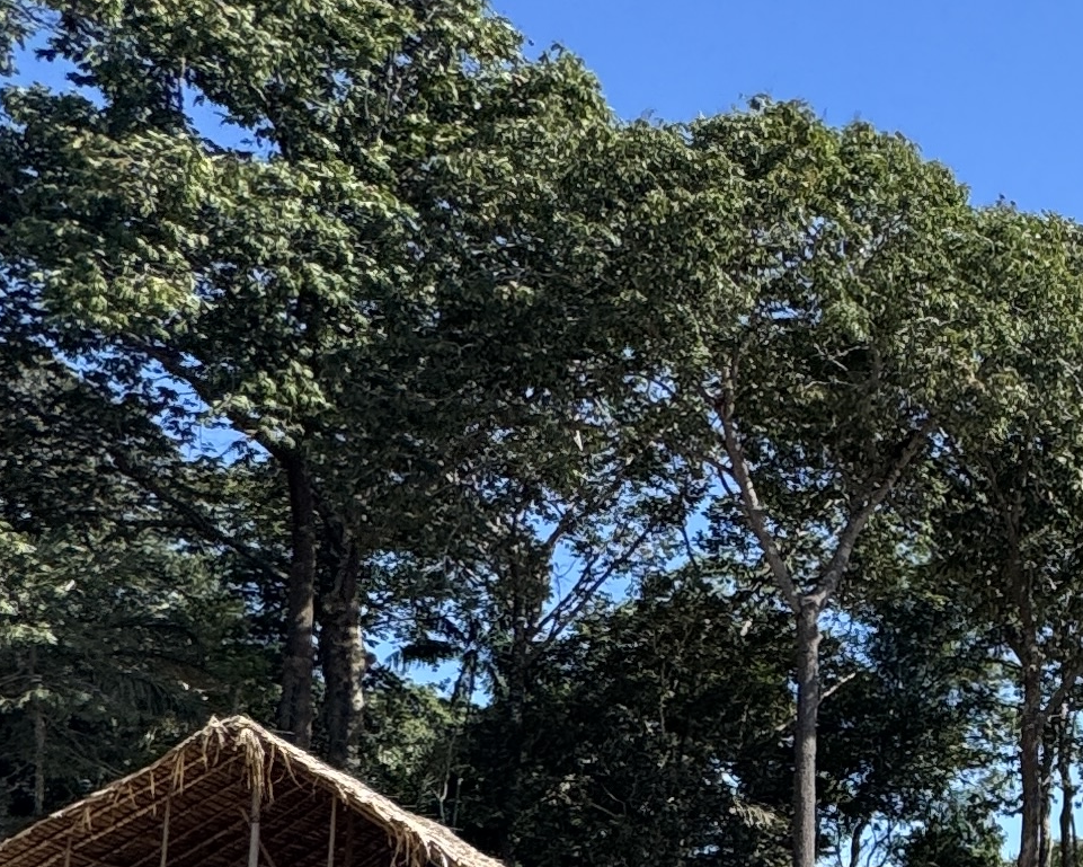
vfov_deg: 31.1
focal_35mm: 43
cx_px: 1679
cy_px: 954
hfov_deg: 27.2
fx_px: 1378
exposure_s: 1/1198
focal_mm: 2.22
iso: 50
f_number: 2.2
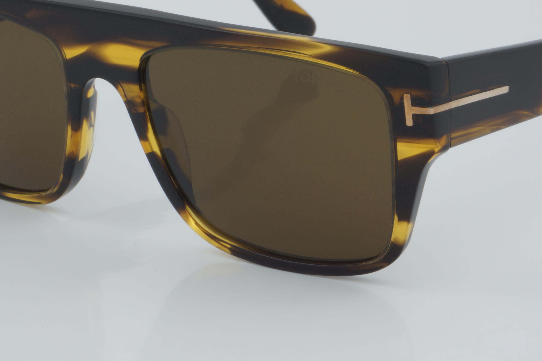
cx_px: 270
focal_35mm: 123
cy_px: 127
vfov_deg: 11.2
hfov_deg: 16.7
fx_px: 1848
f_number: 32
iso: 100
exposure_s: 1/4
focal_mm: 55
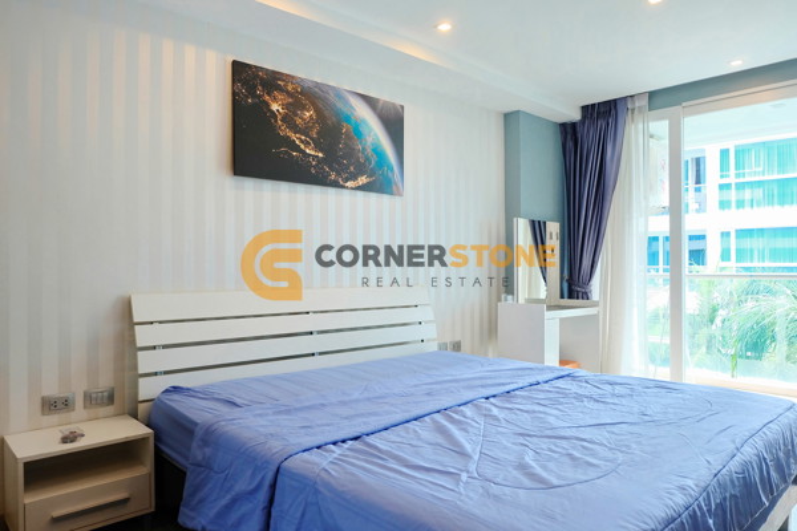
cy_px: 266
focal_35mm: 24
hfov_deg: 73.7
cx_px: 398
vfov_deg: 53.1
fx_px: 531
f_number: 4
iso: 640
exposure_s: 1/30
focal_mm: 16
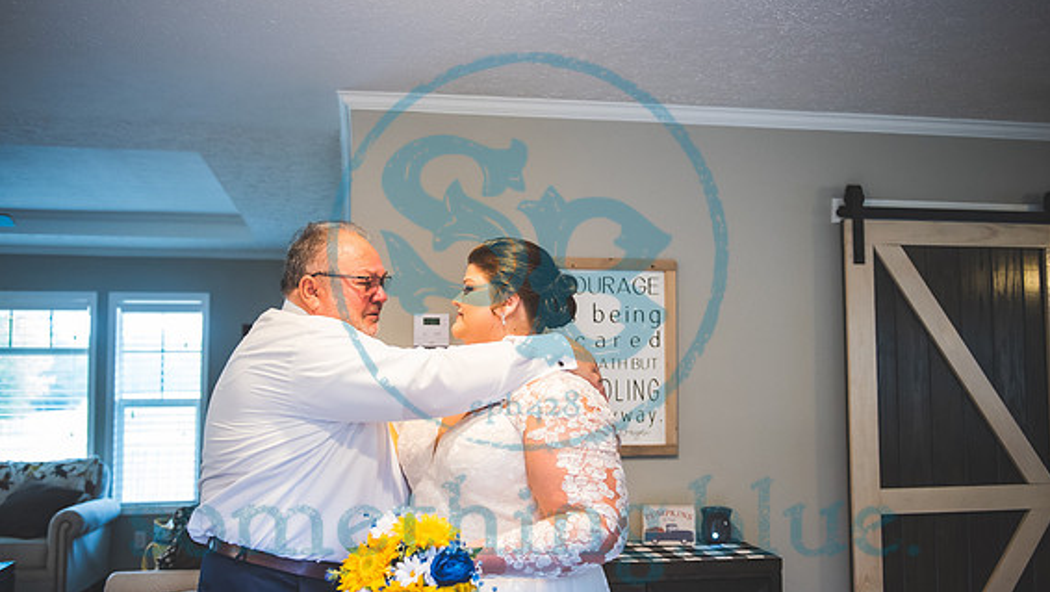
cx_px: 515
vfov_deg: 33.8
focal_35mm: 35
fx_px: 975
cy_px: 318
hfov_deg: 56.6
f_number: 2.8
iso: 2500
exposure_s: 1/125
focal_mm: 32
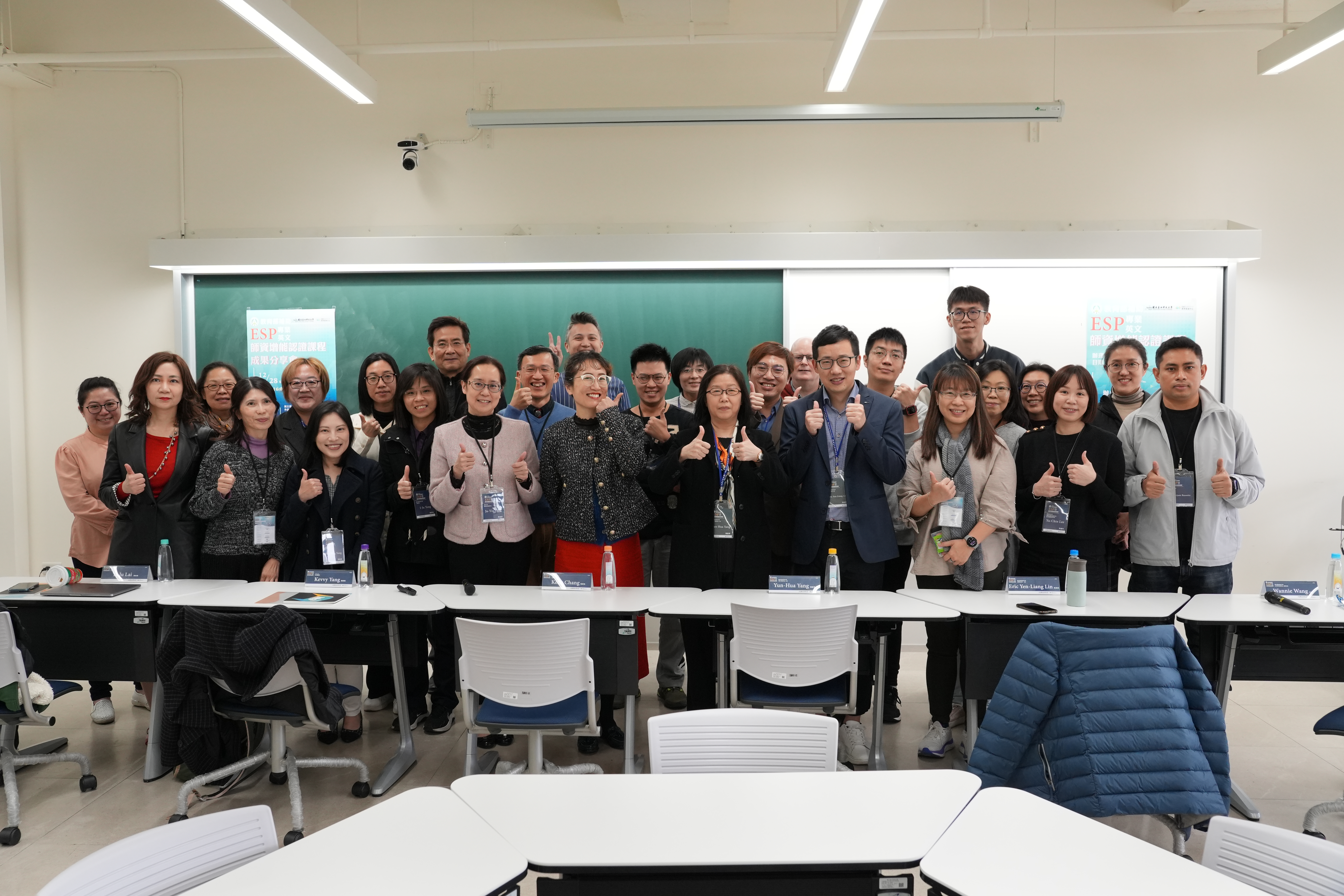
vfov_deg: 43.6
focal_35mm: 30
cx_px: 672
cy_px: 448
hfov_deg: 61.9
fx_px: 1120
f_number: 5
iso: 1000
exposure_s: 1/80
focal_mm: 20
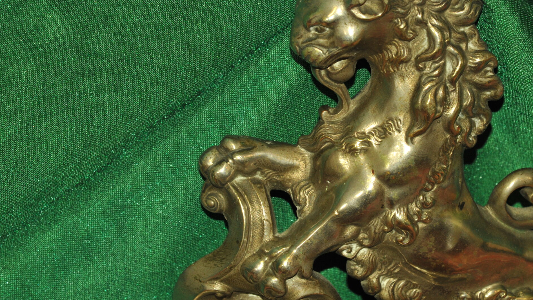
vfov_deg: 7.1
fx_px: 2402
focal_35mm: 170
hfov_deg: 12.6
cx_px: 352
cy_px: 105
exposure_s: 1/60
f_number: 10
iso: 1250
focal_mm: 120
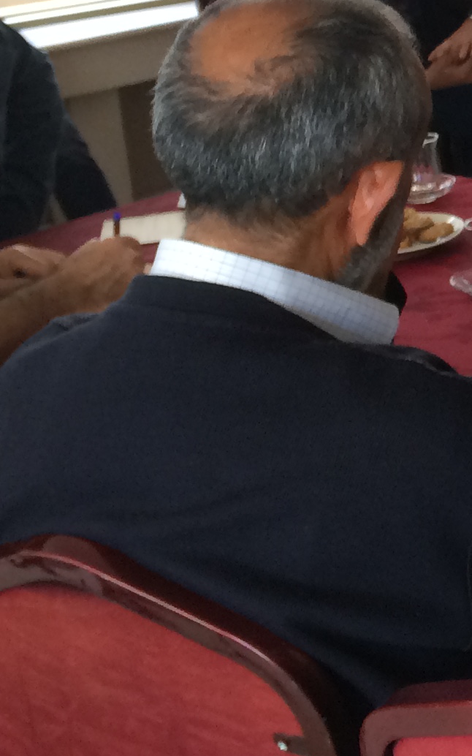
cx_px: 924
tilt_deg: -12.2
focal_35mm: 97
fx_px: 1997
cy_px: 157
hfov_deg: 12.1
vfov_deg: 21.2
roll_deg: +1.2
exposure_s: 1/33
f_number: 2.2
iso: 40
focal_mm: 4.15
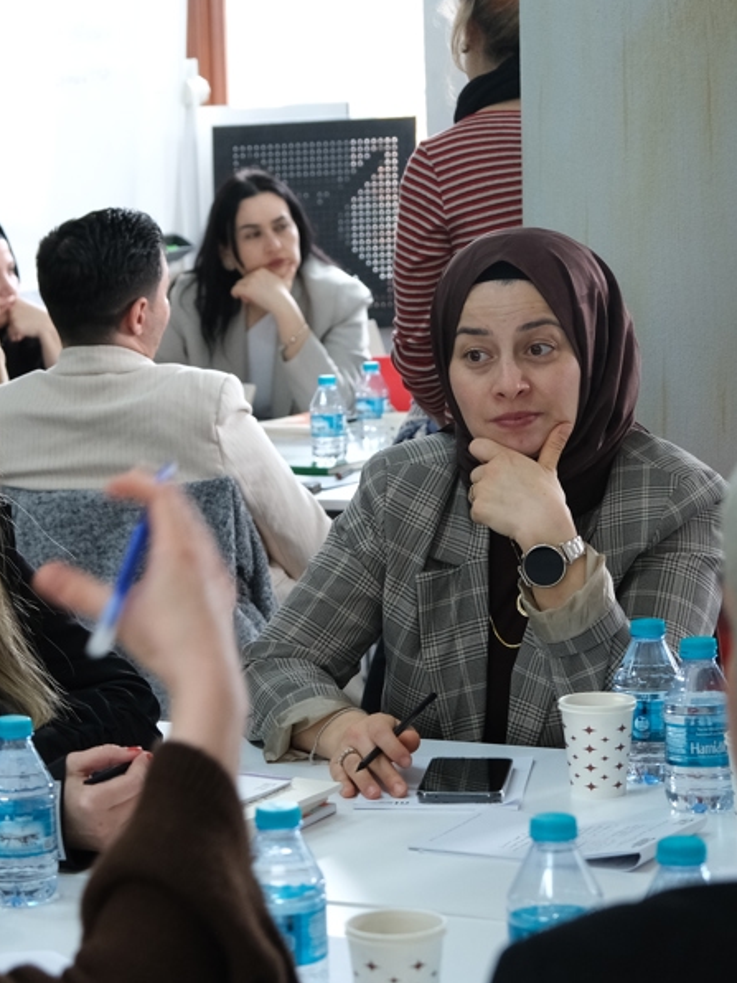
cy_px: 490
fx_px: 2555
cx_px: 137
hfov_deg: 16.3
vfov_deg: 21.8
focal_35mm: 90
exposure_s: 1/100
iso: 2000
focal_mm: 41.1
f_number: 4
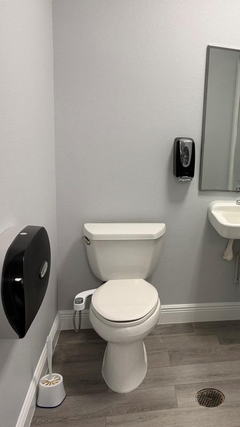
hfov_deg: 30.9
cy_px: 214
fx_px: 396
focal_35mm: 35
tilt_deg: -12.5
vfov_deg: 56.6
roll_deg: -4.5
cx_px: 247
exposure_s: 1/60
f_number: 1.78
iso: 160
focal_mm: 6.76
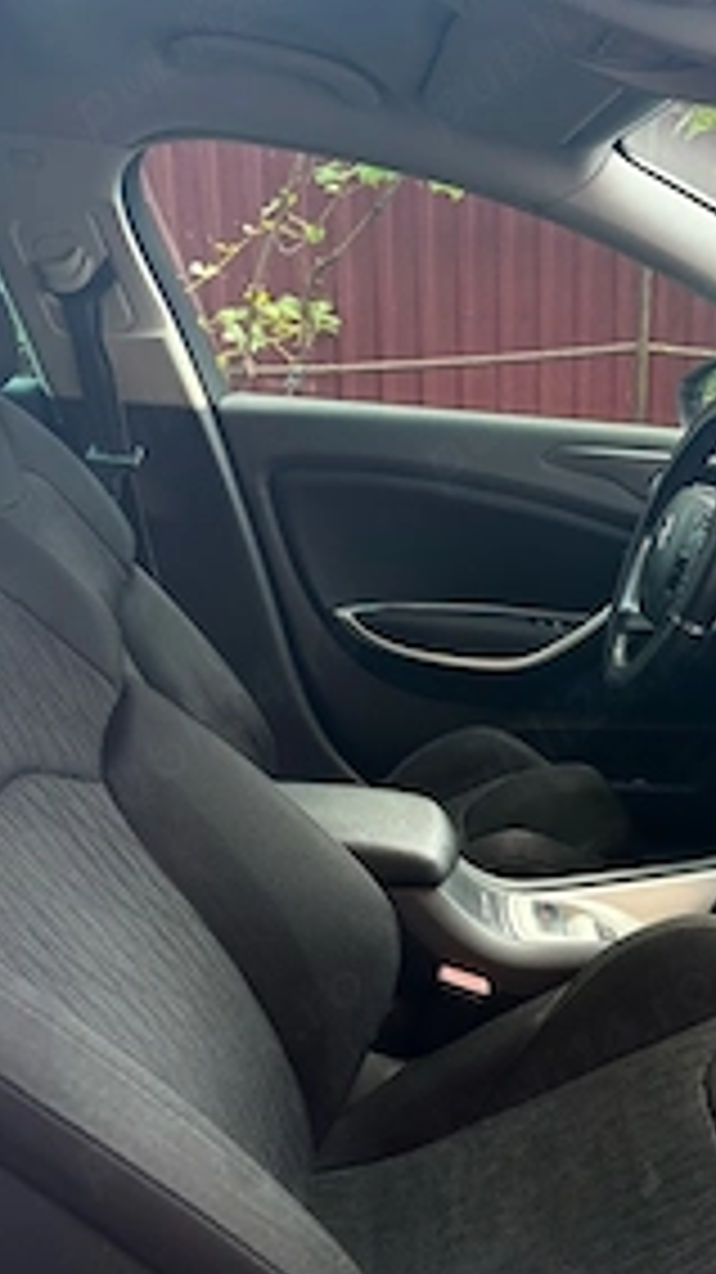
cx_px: 657
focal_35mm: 40
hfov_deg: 28.4
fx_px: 1351
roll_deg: -2.0
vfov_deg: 50.1
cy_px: 779
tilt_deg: -17.9
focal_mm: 5.96
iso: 64
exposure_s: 1/128
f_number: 1.6
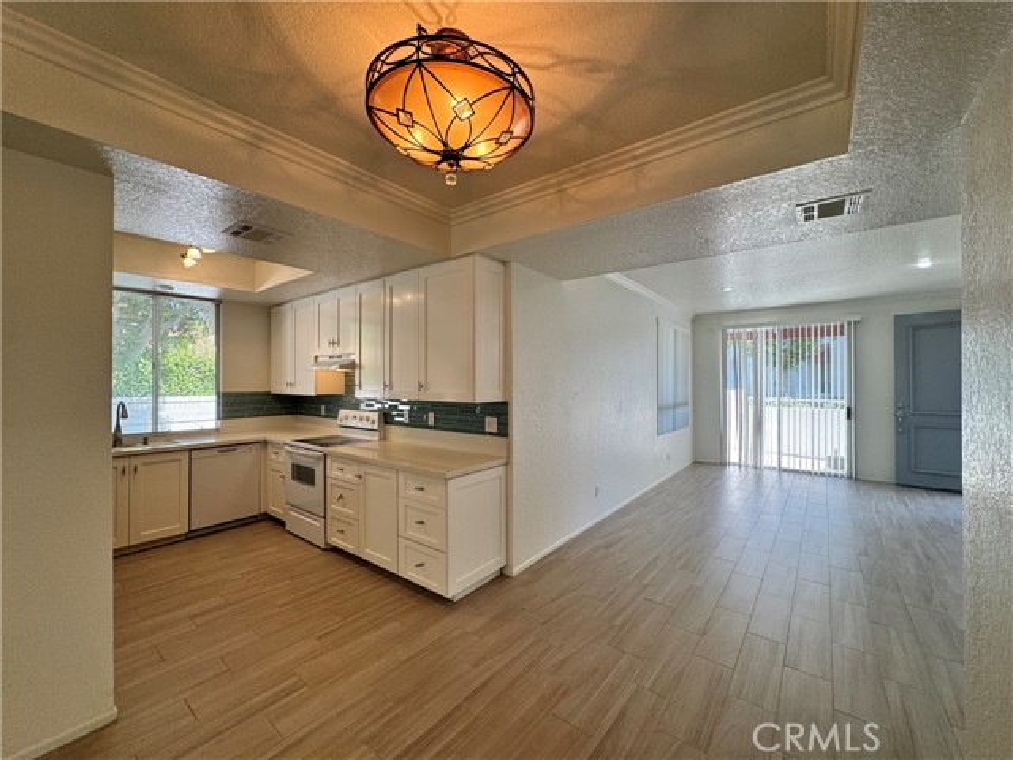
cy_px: 380
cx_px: 506
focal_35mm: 14
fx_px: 410
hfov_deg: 102.1
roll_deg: +0.1
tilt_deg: +0.0
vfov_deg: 85.7
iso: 80
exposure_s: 1/120
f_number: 2.2
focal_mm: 2.22
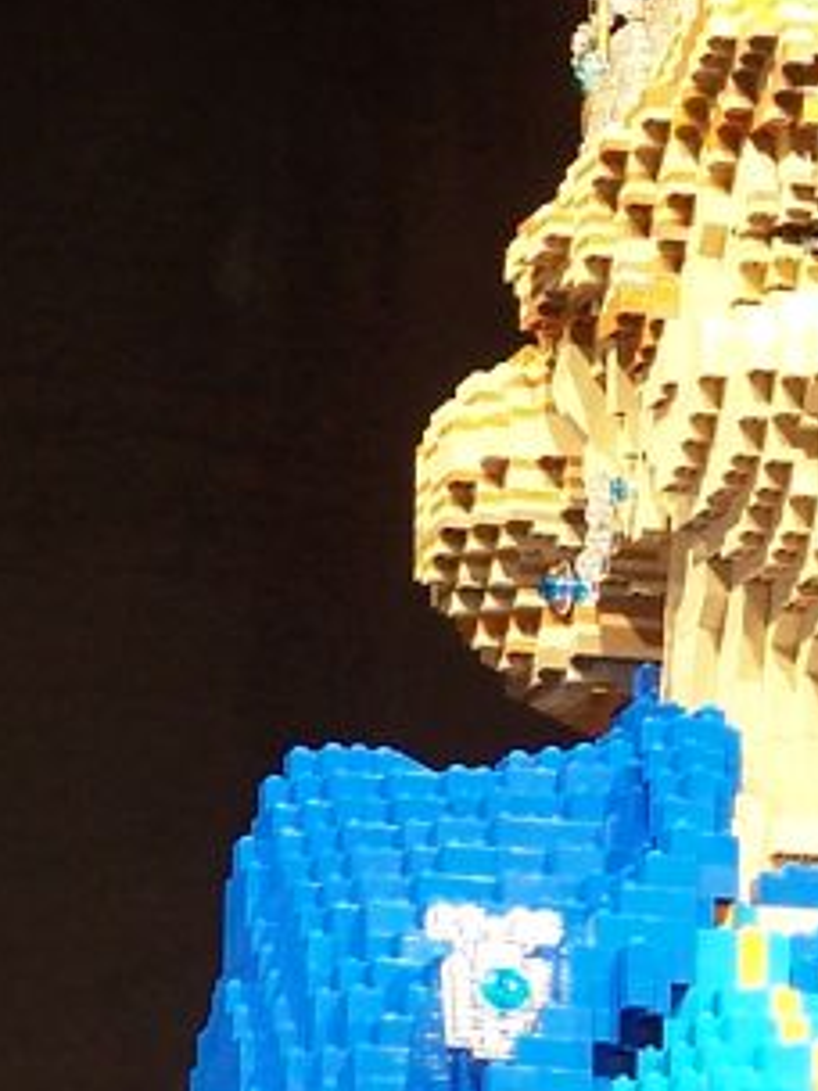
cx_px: 840
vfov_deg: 3.5
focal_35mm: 570
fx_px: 17959
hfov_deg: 2.6
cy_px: 434
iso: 80
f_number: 3.2
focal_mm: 28
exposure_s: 1/10
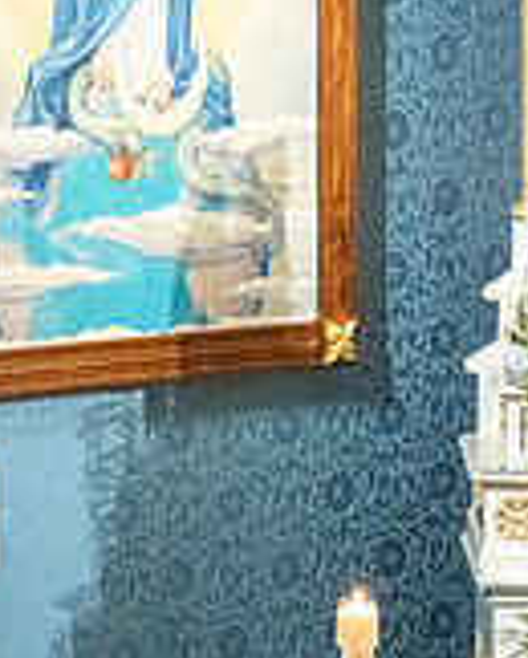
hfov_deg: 3.0
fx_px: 10158
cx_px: -61
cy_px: 800
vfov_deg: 3.7
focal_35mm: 521
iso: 5000
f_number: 11
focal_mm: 200
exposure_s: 1/60
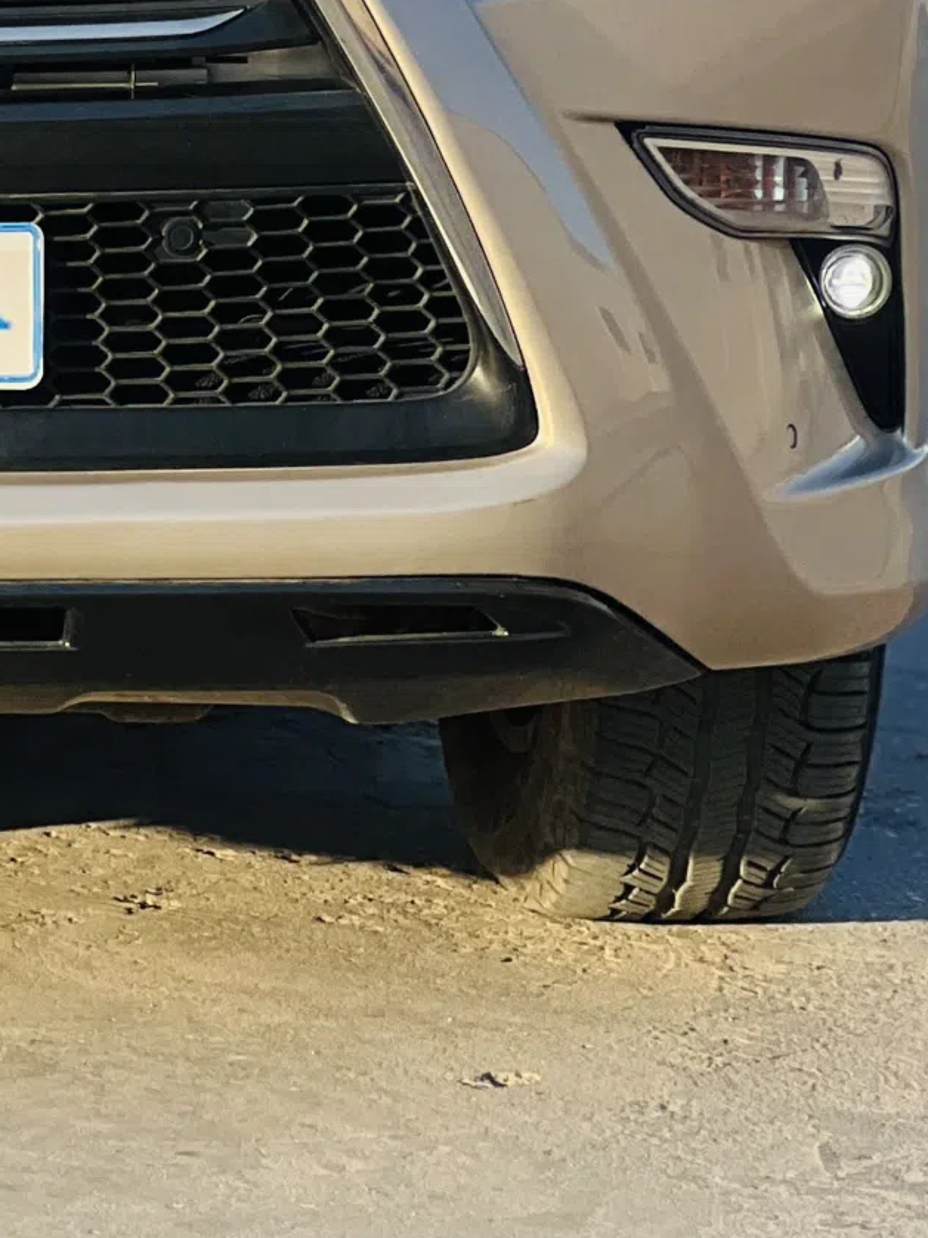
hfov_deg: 5.9
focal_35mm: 251
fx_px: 8976
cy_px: -685
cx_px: -291
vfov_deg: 7.7
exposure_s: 1/391
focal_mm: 9
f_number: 2.8
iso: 32
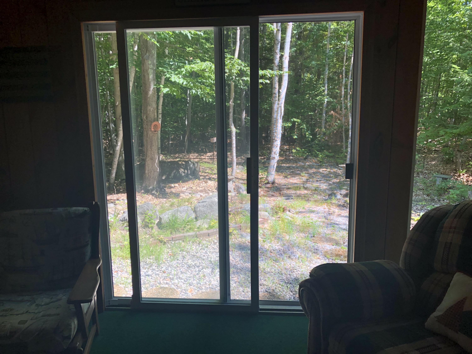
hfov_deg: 63.4
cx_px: 236
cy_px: 177
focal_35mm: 28
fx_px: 382
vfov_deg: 49.7
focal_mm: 3.99
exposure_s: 1/226
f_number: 1.8
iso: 20
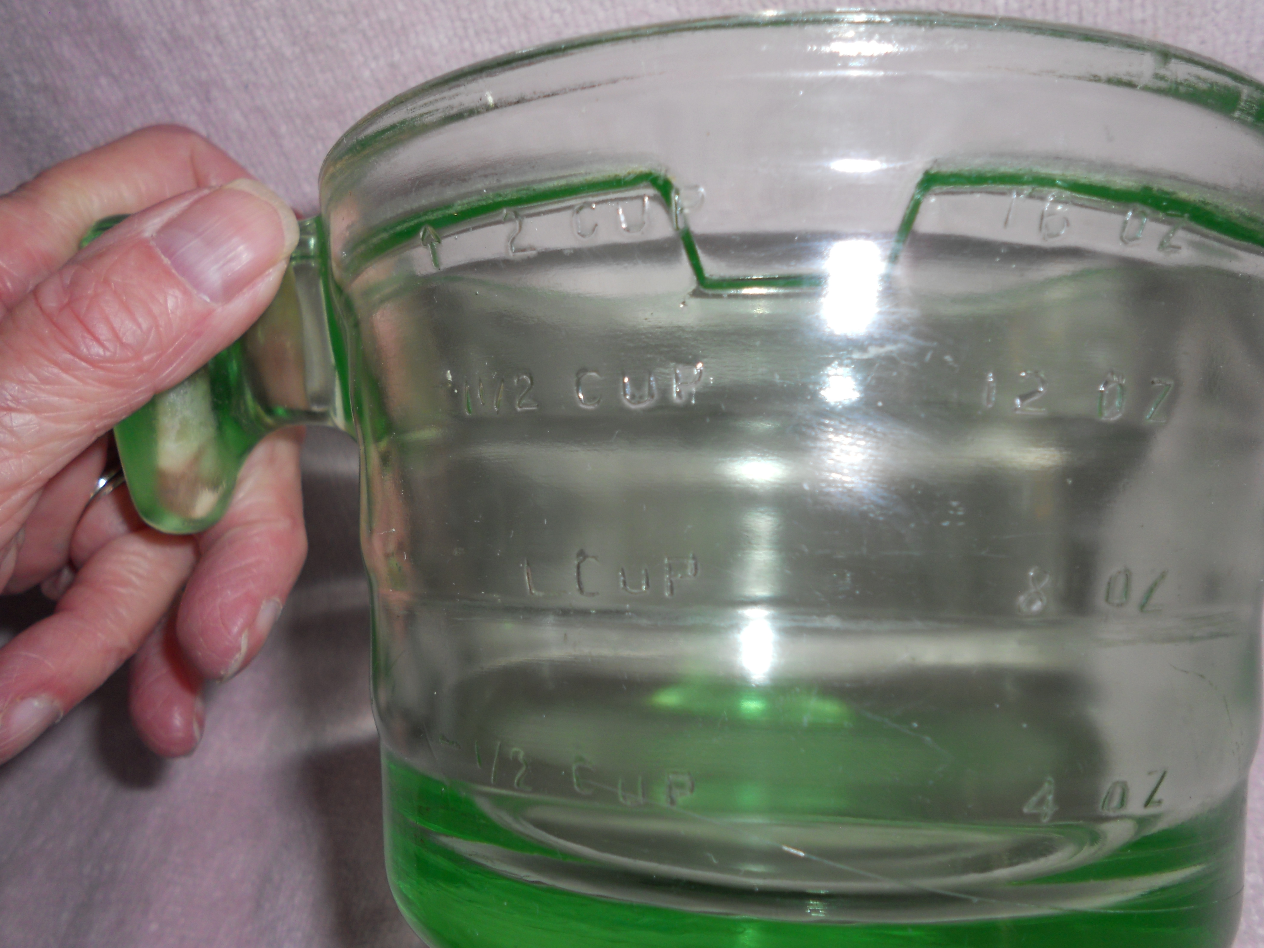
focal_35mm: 32
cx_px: 632
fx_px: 1168
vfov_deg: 44.2
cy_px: 474
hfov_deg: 56.8
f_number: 8.8
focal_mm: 5.8
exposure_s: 1/25
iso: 80
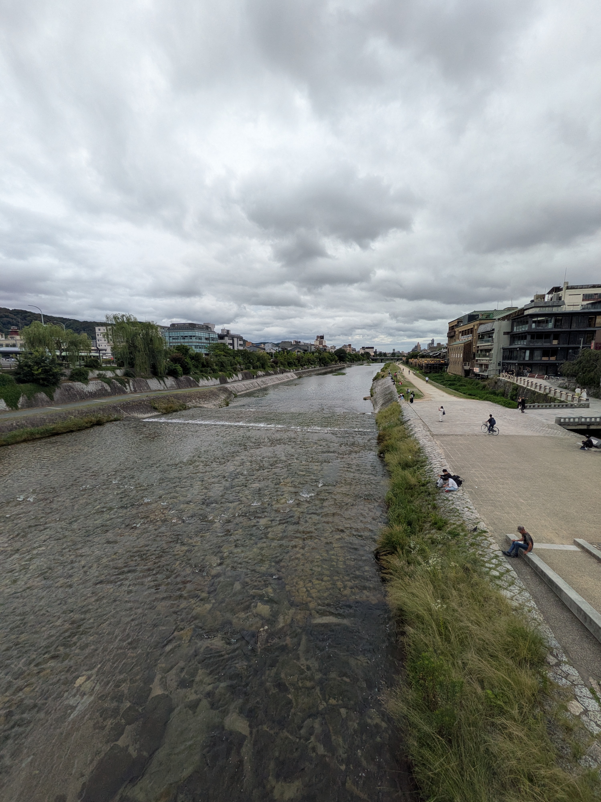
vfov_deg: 102.1
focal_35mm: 14
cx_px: 300
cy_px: 401
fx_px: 324
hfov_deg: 85.7
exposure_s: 1/501
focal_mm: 1.85
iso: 68
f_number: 2.2
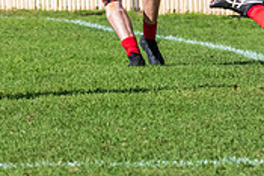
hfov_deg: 2.8
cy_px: 44
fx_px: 5468
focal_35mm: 745
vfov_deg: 1.8
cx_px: 315
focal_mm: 150
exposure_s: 1/1600
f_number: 8
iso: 800
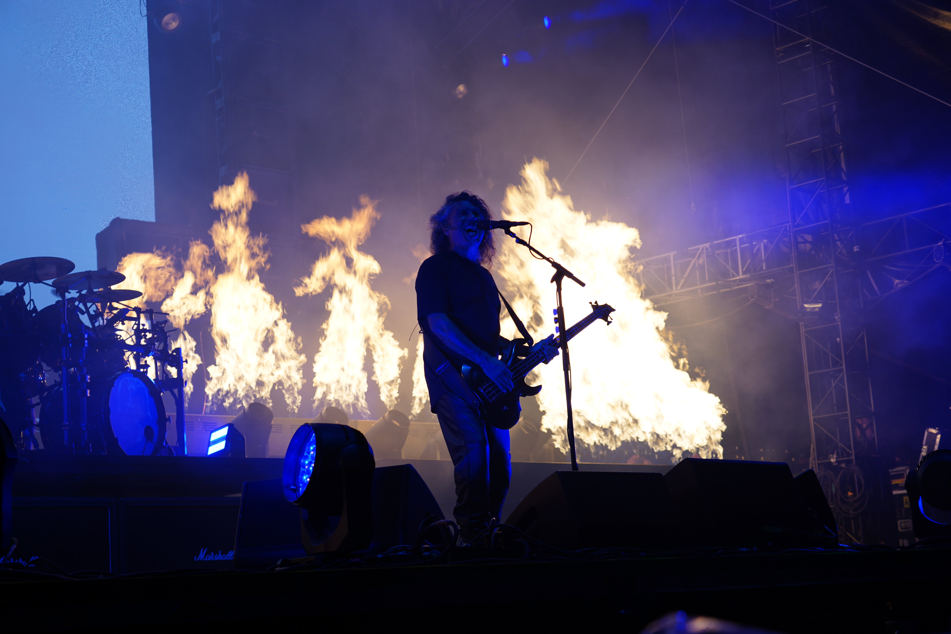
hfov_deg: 34.5
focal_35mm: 58
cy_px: 317
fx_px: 1532
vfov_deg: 23.4
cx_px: 476
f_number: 5
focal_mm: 58
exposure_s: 1/100
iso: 100
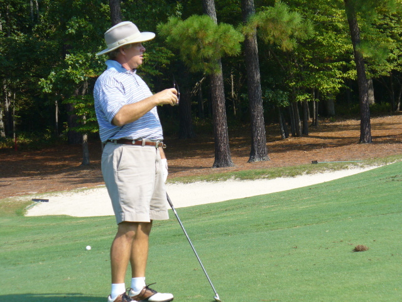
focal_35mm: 127
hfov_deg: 15.5
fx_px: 1475
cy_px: 151
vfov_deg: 11.7
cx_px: 201
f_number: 3.7
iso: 80
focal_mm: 21
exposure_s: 1/500
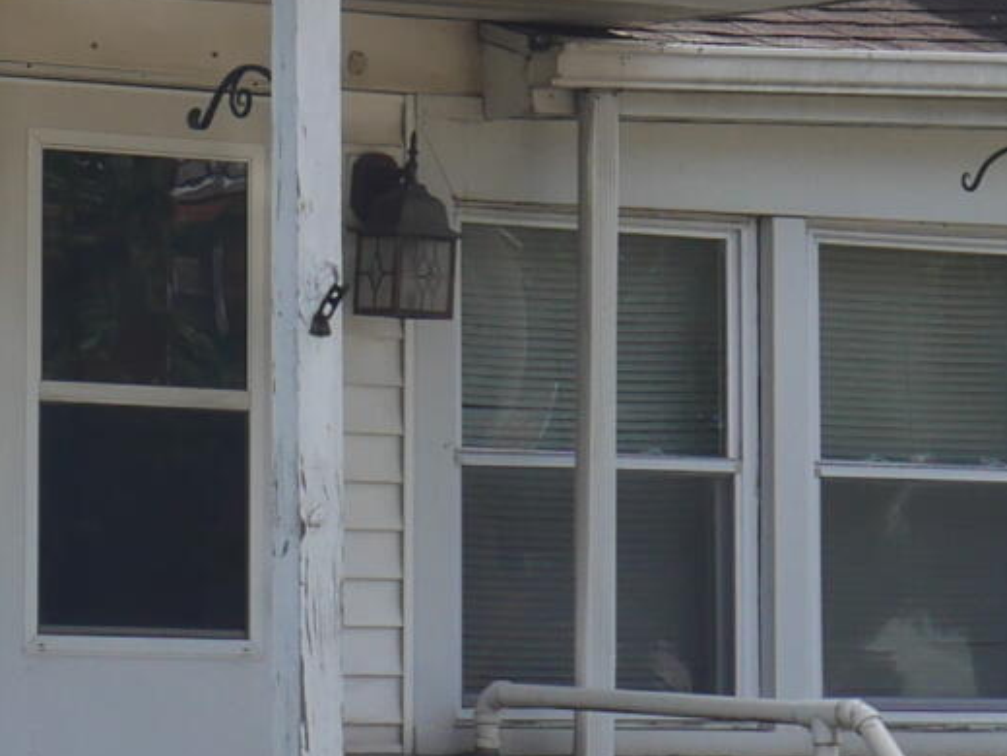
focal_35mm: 231
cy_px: -217
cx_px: -43
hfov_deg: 8.5
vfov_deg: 6.4
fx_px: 6725
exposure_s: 1/320
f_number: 7.1
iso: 200
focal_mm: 20
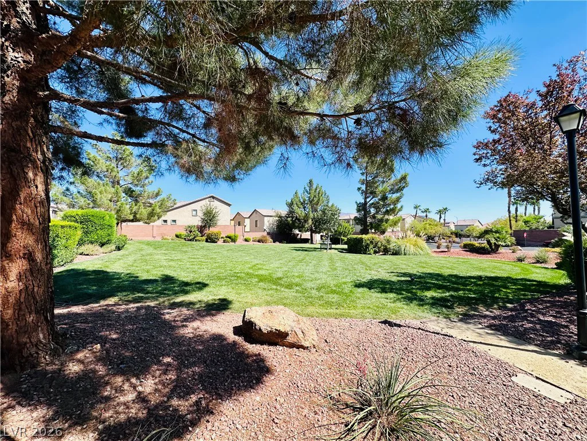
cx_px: 294
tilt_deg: +3.1
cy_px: 220
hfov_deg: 102.1
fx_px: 237
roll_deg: +0.7
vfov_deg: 85.7
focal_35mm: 14
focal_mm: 2.22
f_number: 2.2
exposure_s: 1/1553
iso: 50
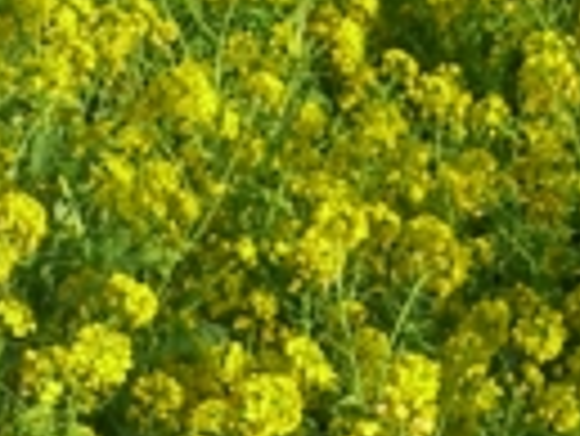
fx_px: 3958
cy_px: 724
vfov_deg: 6.2
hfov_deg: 8.2
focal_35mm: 236
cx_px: -256
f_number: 8
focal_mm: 7.9
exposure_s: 1/125
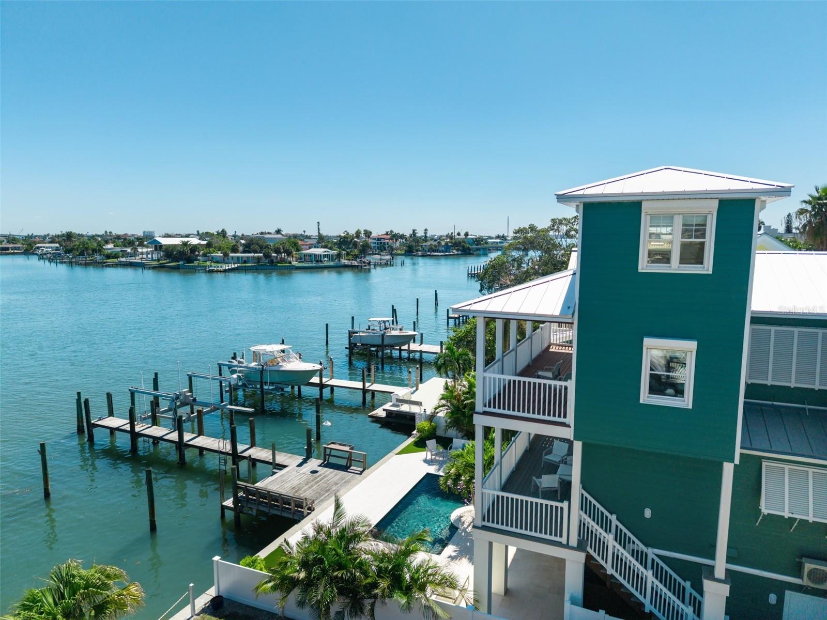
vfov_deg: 56.8
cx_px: 414
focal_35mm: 24
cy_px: 310
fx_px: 573
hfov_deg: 71.6
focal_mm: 8.67
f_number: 1.8
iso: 100
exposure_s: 1/500
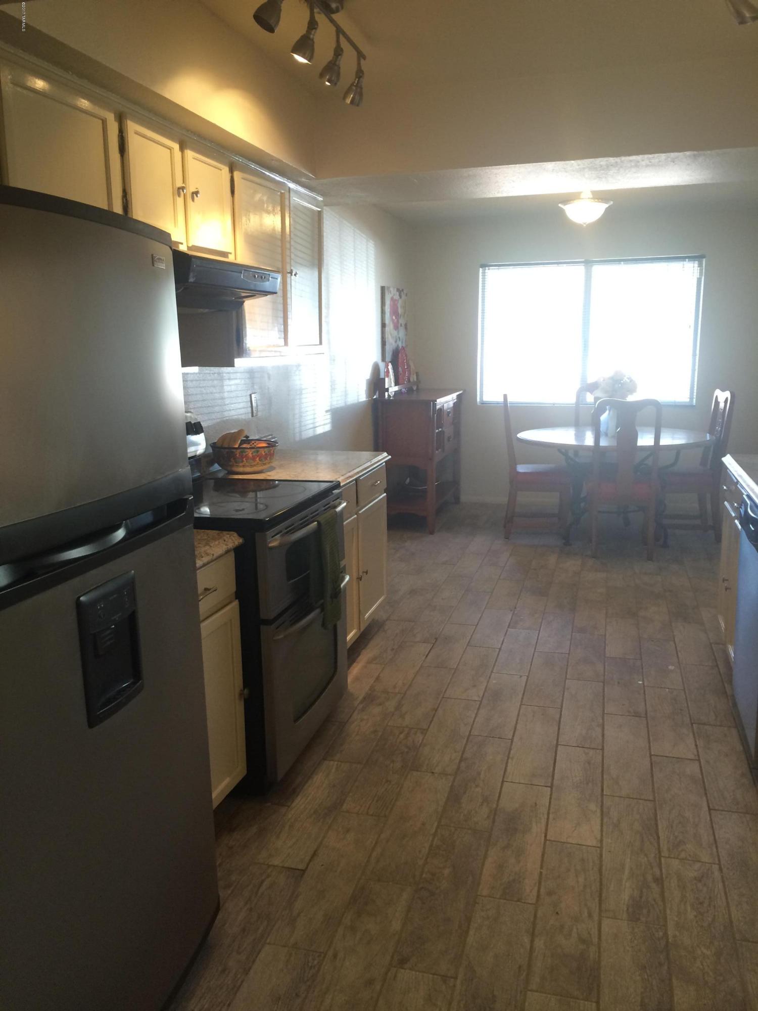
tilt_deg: -12.8
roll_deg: +2.9
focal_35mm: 29
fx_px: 847
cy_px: 506
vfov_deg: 61.7
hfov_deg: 48.2
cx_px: 379
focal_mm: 4.15
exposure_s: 1/30
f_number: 2.2
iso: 80
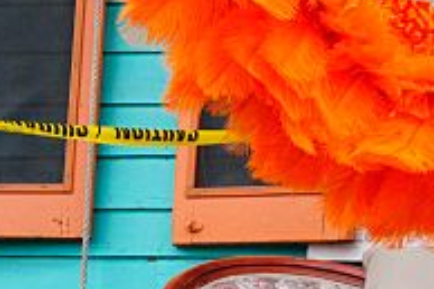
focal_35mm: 185
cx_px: 1042
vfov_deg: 7.4
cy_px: 111
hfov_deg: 9.8
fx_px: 2228
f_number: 7.1
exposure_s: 1/250
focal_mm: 35
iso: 400
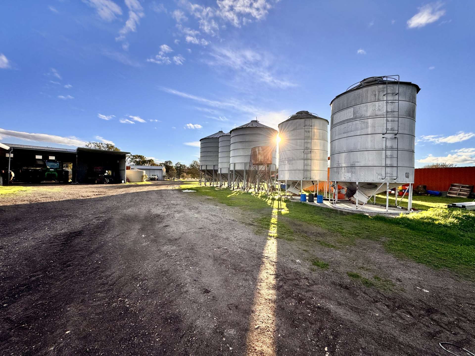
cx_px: 238
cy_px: 178
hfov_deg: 102.1
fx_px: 192
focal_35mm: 14
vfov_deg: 85.7
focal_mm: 2.22
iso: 50
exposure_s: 1/1709
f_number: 2.2
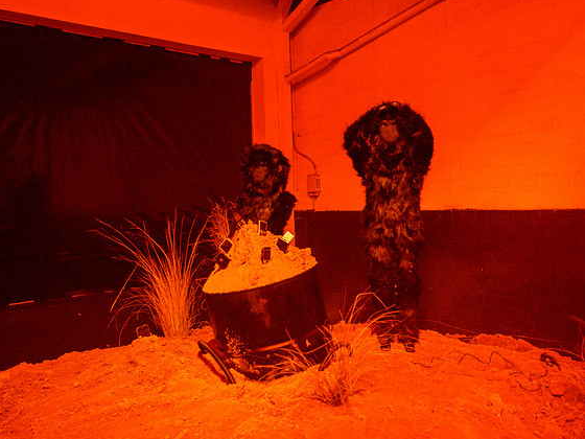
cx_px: 321
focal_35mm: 31
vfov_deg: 45.4
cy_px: 207
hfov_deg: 58.2
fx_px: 524
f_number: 4
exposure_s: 1/20
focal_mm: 23.5
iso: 10000
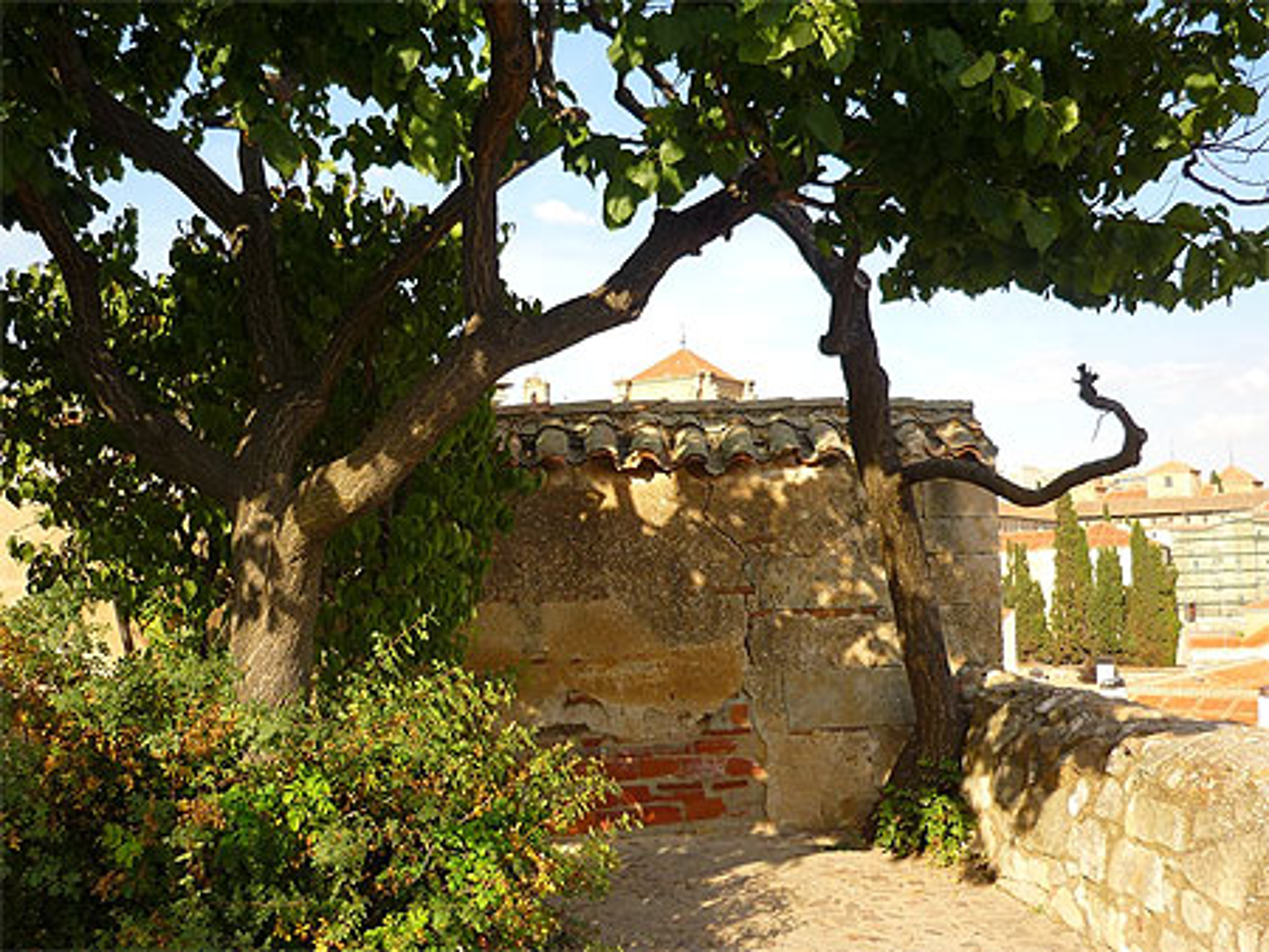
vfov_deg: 40.7
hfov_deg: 52.6
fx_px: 1284
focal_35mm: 35
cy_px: 476
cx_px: 634
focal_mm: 5.5
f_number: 2.8
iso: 100
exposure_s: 1/640
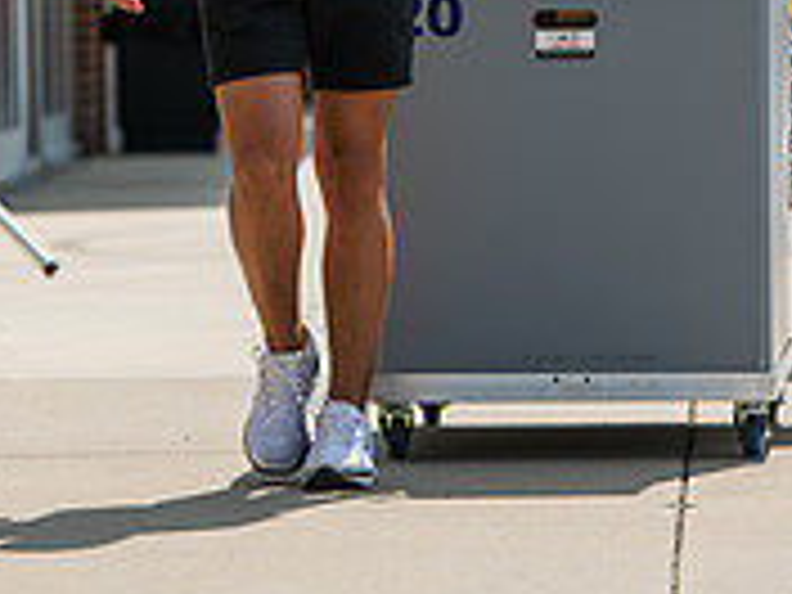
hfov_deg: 4.8
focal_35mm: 411
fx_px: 9404
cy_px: -178
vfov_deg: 3.6
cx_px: 639
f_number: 3.5
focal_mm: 130
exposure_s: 1/800
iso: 64
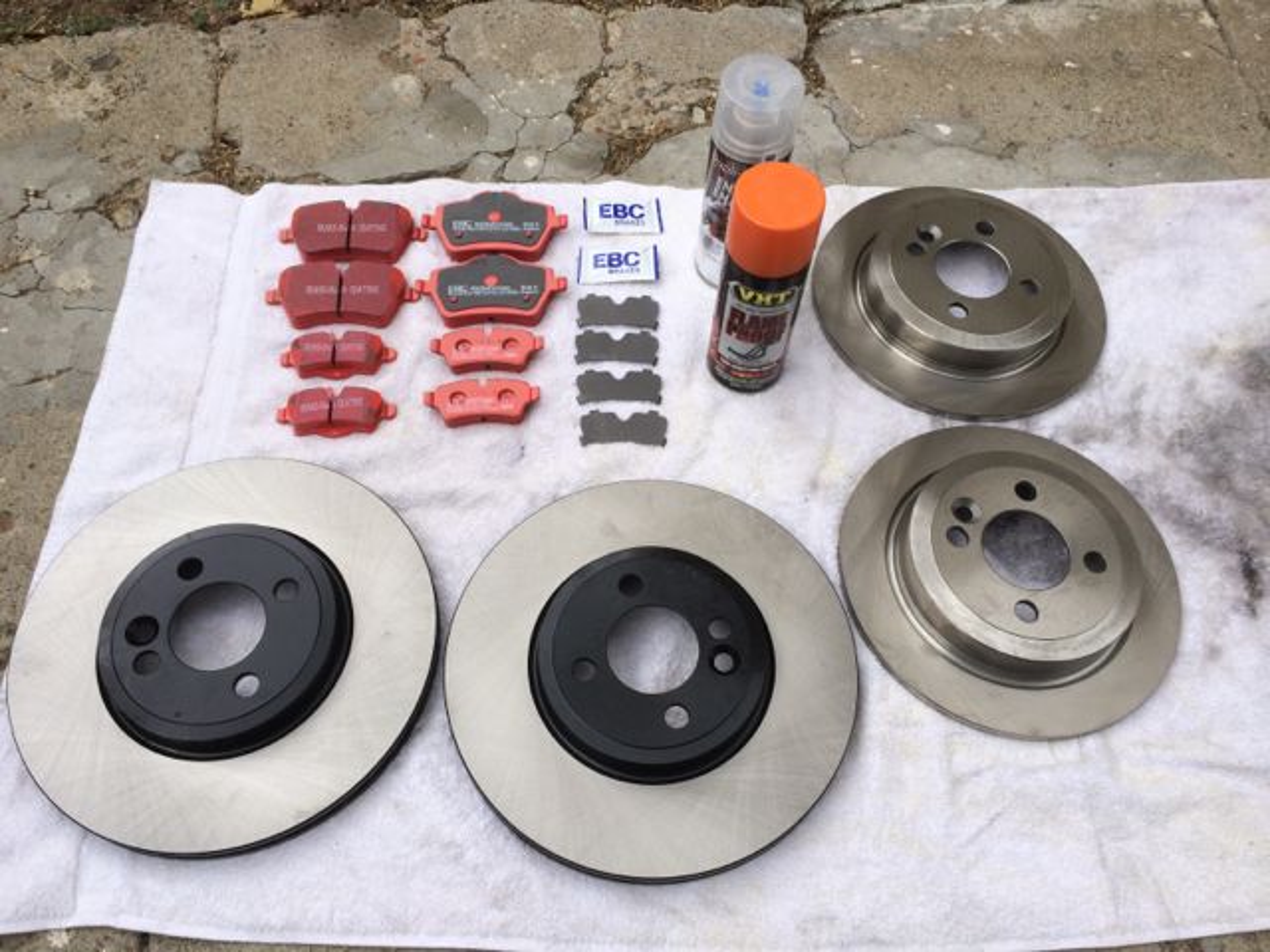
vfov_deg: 46.8
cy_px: 476
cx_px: 635
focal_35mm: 30
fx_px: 1101
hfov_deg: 60.0
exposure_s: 1/838
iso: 32
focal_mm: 4.12
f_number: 2.2
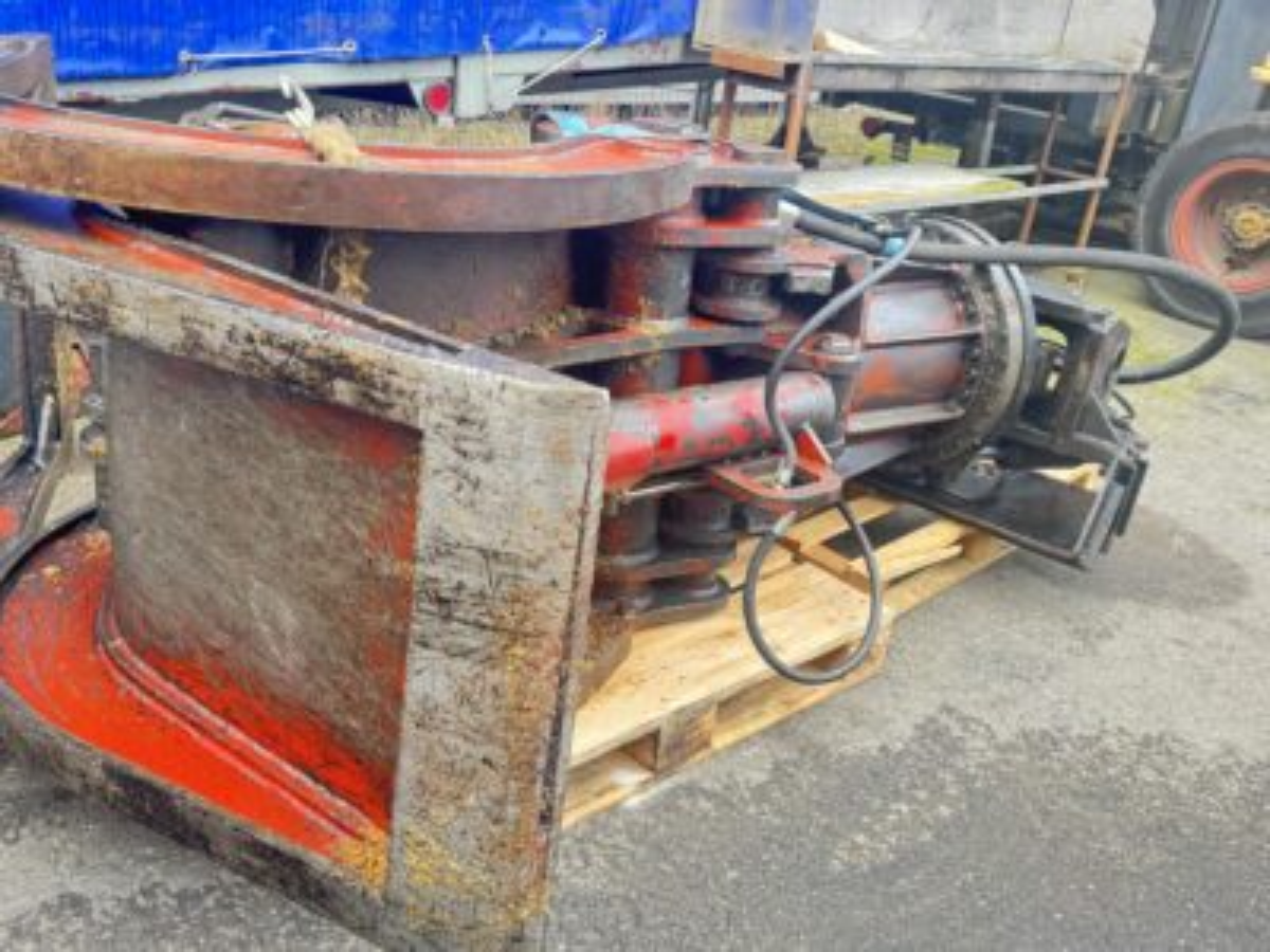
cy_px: 476
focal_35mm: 24
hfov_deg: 71.6
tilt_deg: -24.8
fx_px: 881
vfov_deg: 56.8
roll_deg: -4.8
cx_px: 635
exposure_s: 1/98
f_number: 1.78
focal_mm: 6.76
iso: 200
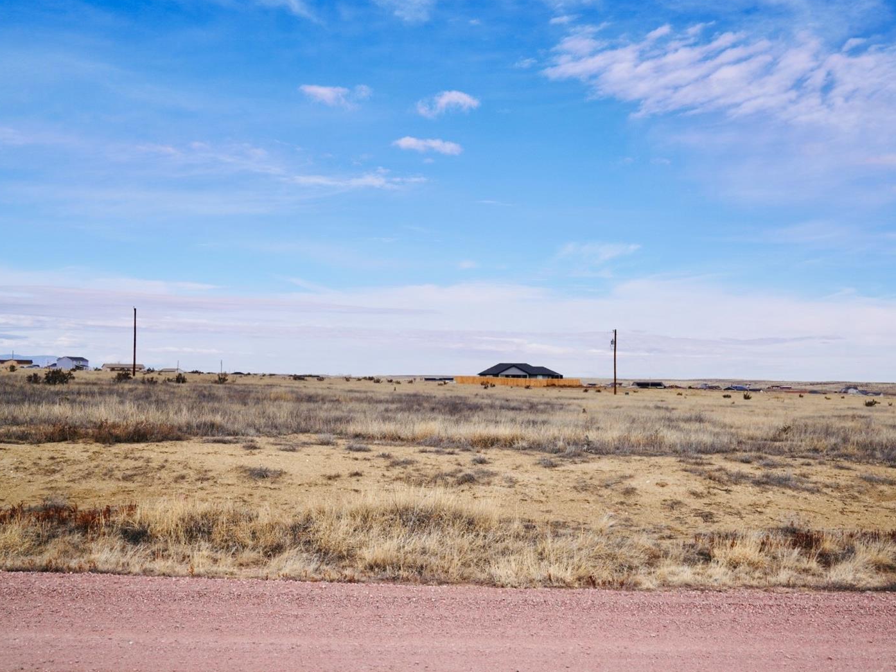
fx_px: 828
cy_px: 334
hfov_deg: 56.7
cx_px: 496
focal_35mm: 32
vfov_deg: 44.2
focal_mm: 29
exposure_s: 1/125
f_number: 14
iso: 100
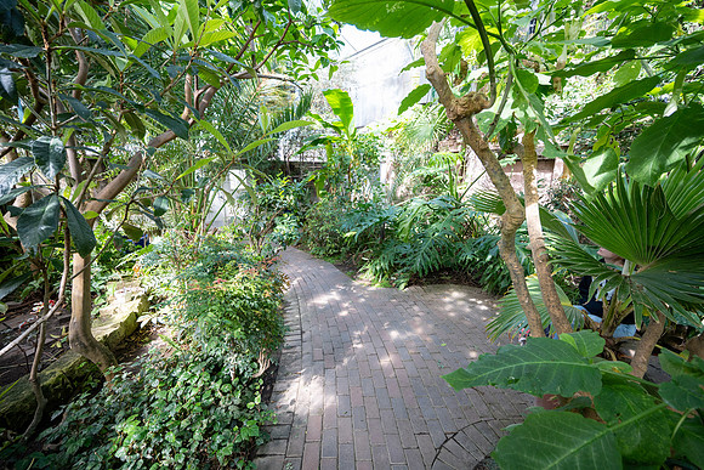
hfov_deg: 104.2
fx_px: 274
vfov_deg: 81.2
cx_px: 352
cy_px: 235
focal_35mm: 14
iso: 320
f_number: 4
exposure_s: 1/160
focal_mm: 14
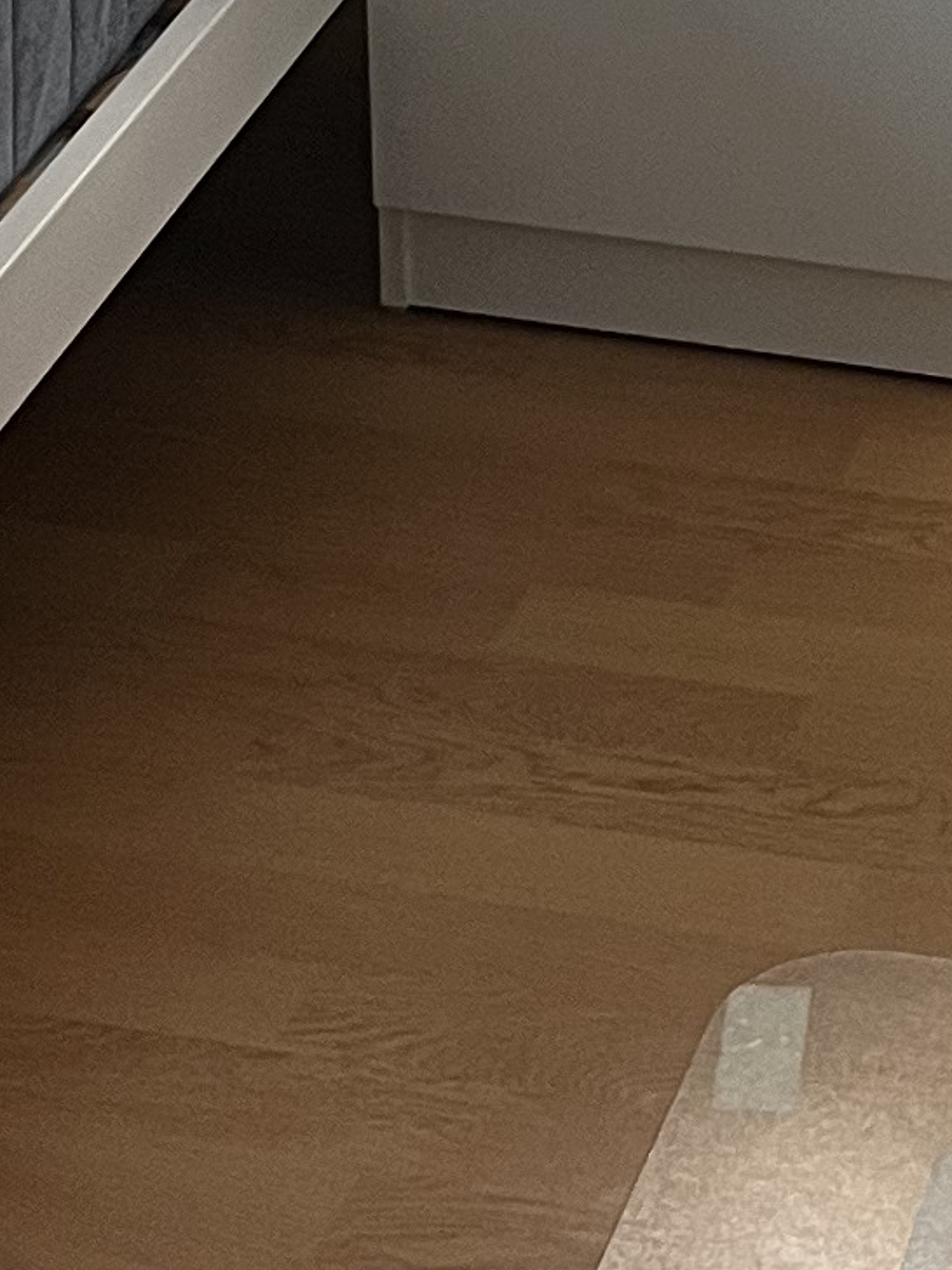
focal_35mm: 144
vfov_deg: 12.6
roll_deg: +0.8
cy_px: -980
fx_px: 5280
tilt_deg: -15.0
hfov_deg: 10.2
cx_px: 992
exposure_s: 1/50
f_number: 1.6
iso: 160
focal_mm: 5.1
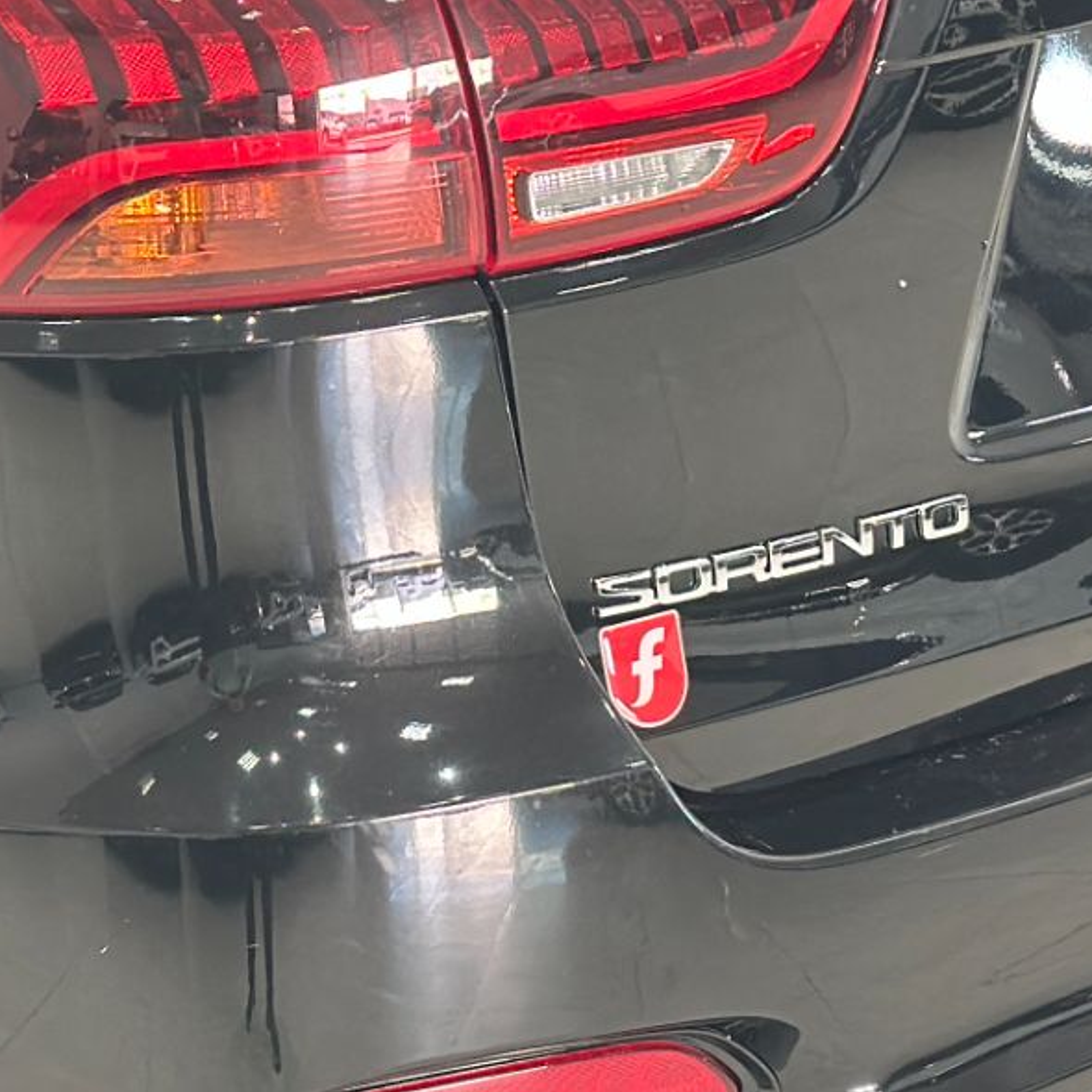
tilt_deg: -11.3
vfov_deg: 12.6
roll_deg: +1.7
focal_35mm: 138
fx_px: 4925
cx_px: 252
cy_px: 176
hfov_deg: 12.6
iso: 320
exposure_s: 1/60
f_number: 1.78
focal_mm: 6.86
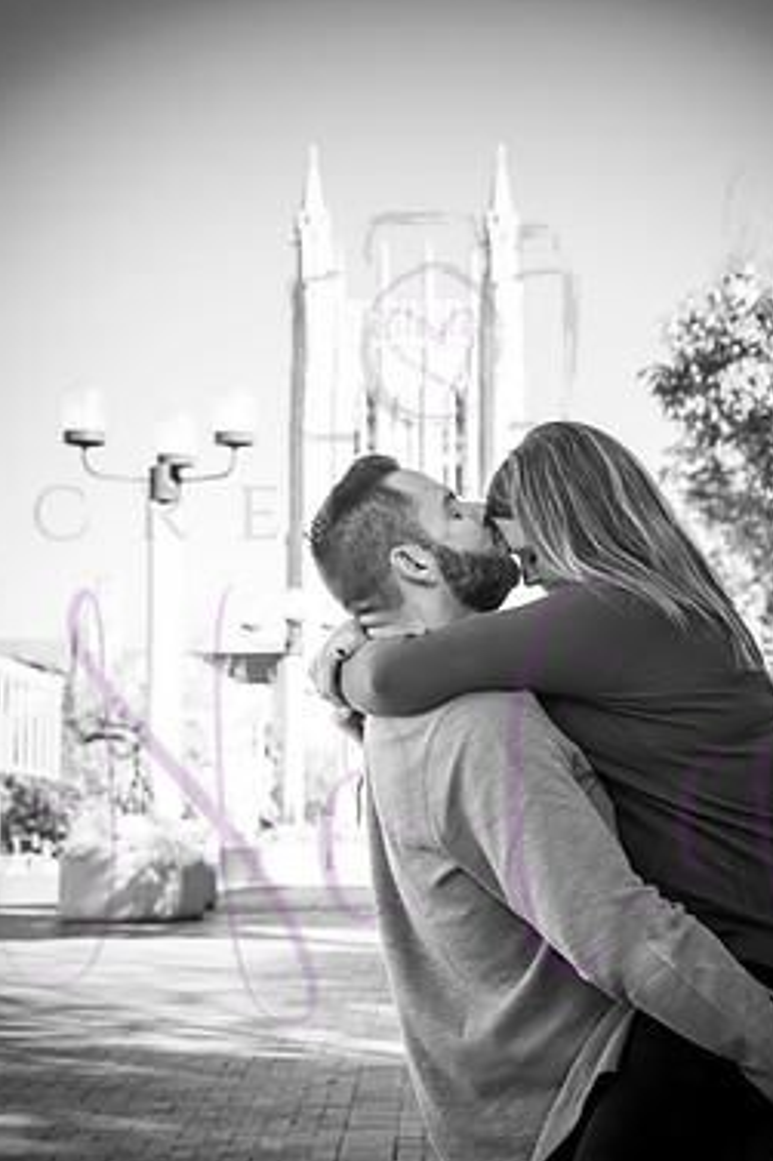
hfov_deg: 18.4
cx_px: 443
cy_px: 622
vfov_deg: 27.3
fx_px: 2385
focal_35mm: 74
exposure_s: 1/500
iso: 640
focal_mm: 62
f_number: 5.6
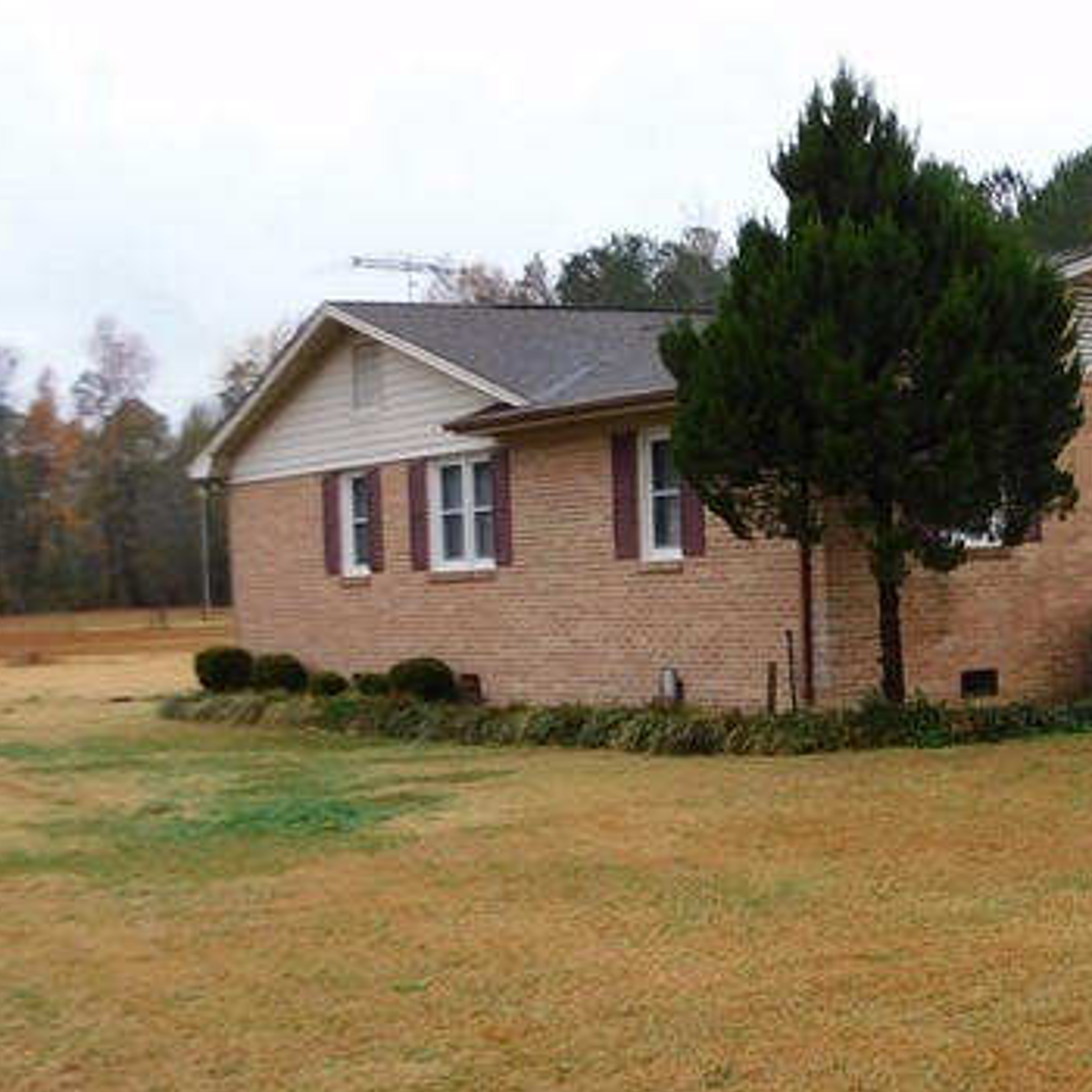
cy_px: 799
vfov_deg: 10.4
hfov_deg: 10.2
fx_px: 5996
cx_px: 1423
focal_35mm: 168
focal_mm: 11.6
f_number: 4.2
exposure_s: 1/400
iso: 125
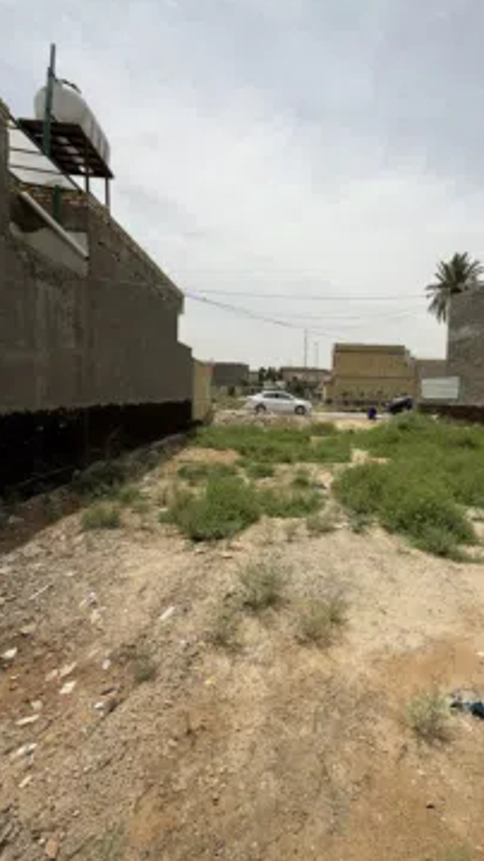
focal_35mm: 17
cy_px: 415
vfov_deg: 95.9
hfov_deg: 62.9
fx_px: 388
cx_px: 307
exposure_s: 1/4762
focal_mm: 2.22
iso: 50
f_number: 2.2
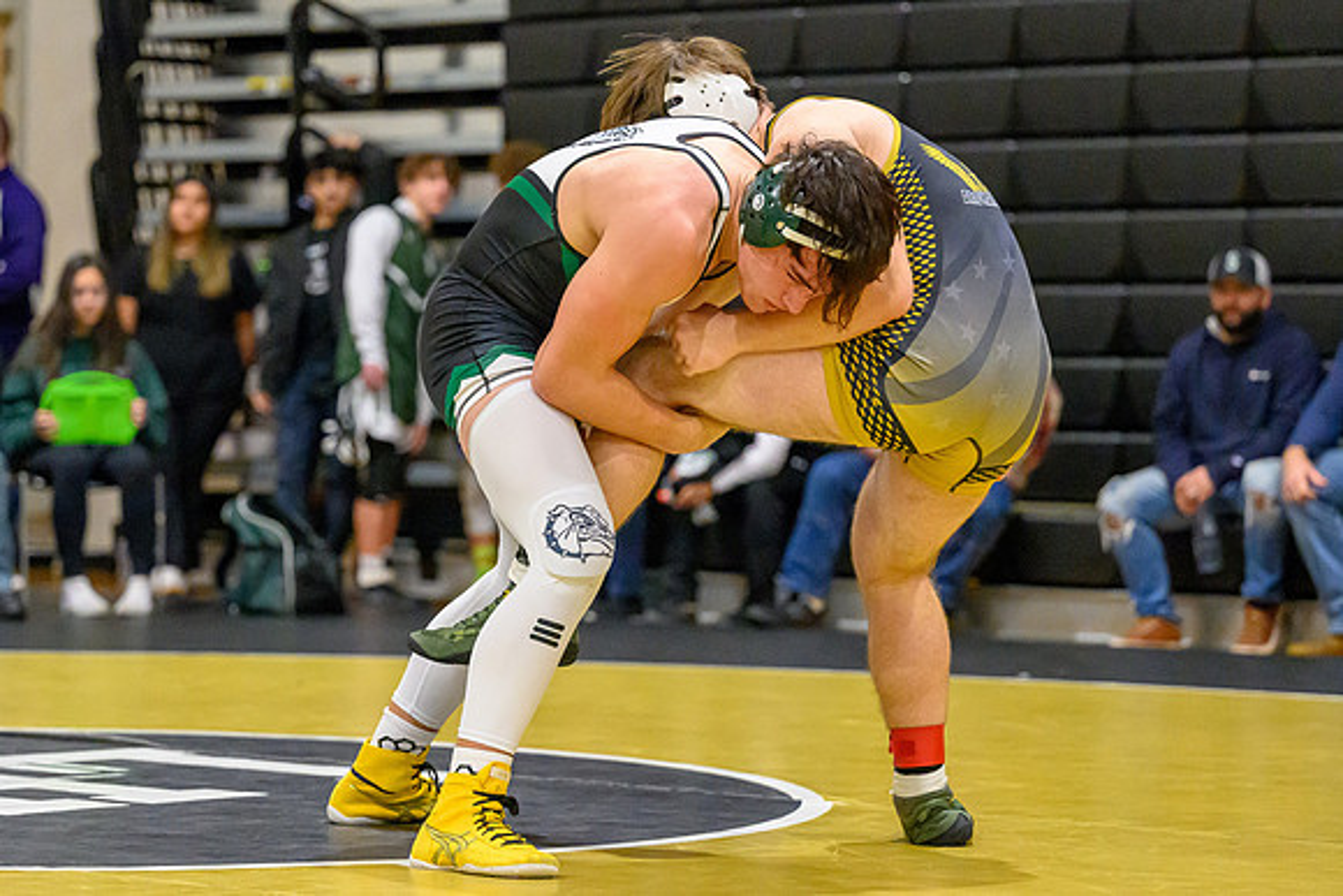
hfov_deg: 16.7
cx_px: 528
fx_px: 4573
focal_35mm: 123
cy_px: 417
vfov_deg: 11.2
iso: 14400
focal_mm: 95
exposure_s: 1/800
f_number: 2.8
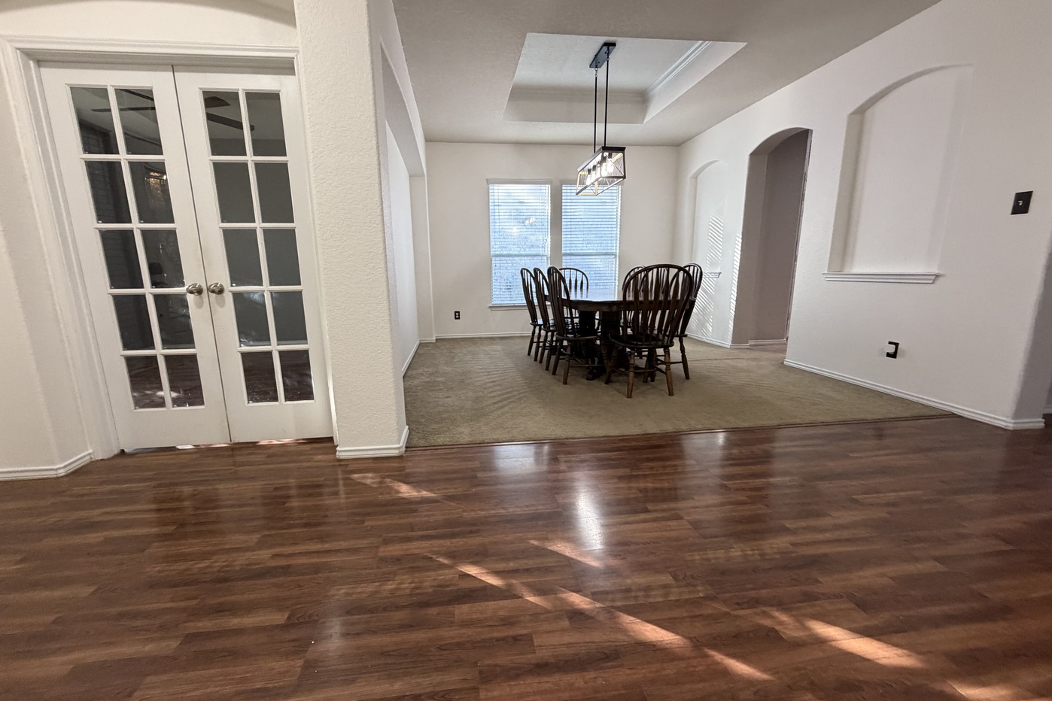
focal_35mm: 15
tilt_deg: -11.7
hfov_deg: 100.4
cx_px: 511
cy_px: 358
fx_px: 438
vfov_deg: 77.3
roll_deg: +1.6
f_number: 2.2
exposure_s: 1/60
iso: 320
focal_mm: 2.22
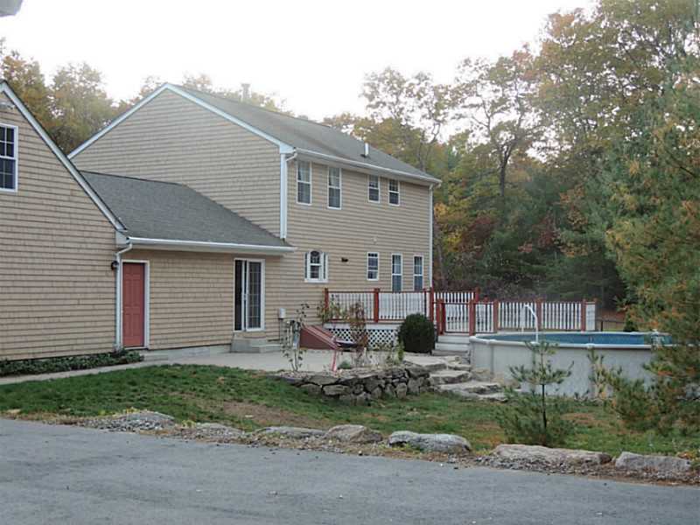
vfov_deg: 29.1
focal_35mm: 50
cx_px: 350
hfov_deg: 38.2
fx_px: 1011
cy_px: 262
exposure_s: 1/50
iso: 200
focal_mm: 8.9
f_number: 3.6
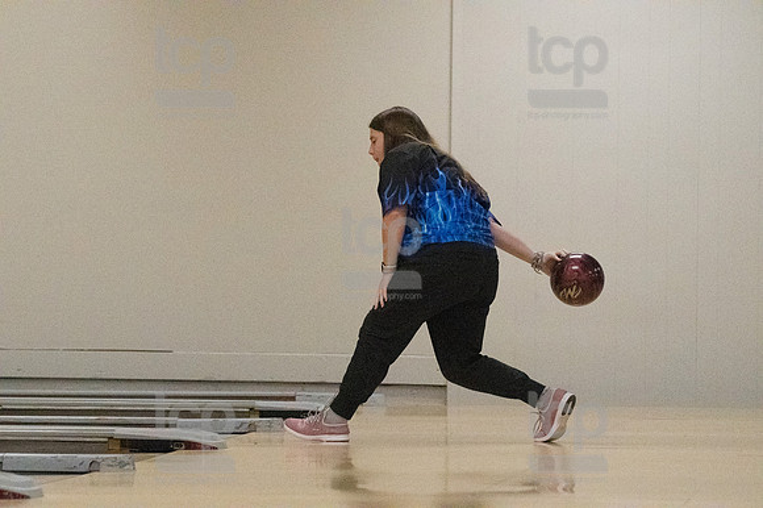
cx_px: 382
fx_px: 4279
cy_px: 254
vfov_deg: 6.8
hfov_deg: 10.2
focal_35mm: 202
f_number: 4
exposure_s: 1/1250
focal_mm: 135
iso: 10000
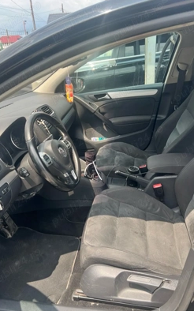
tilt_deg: -23.4
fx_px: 237
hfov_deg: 44.5
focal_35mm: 28
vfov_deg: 66.5
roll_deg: +5.0
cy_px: 154
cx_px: 92
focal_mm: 5.7
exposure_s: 1/597
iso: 50
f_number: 1.5
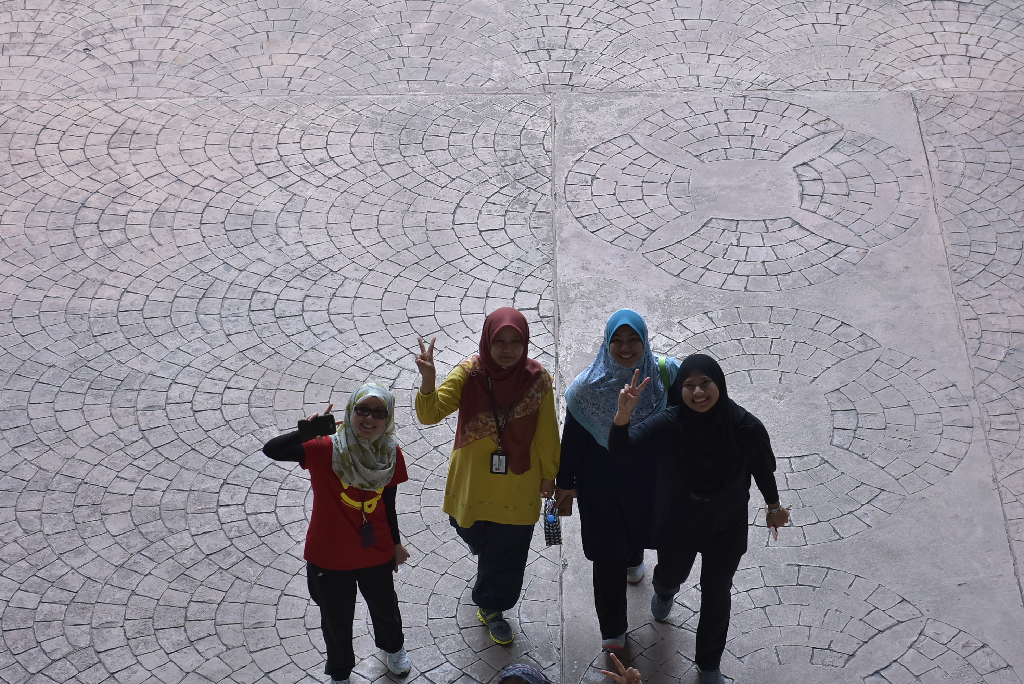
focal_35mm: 105
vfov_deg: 13.1
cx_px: 512
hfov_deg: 19.4
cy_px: 342
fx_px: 2989
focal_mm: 70
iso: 400
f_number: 4.5
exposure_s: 1/320
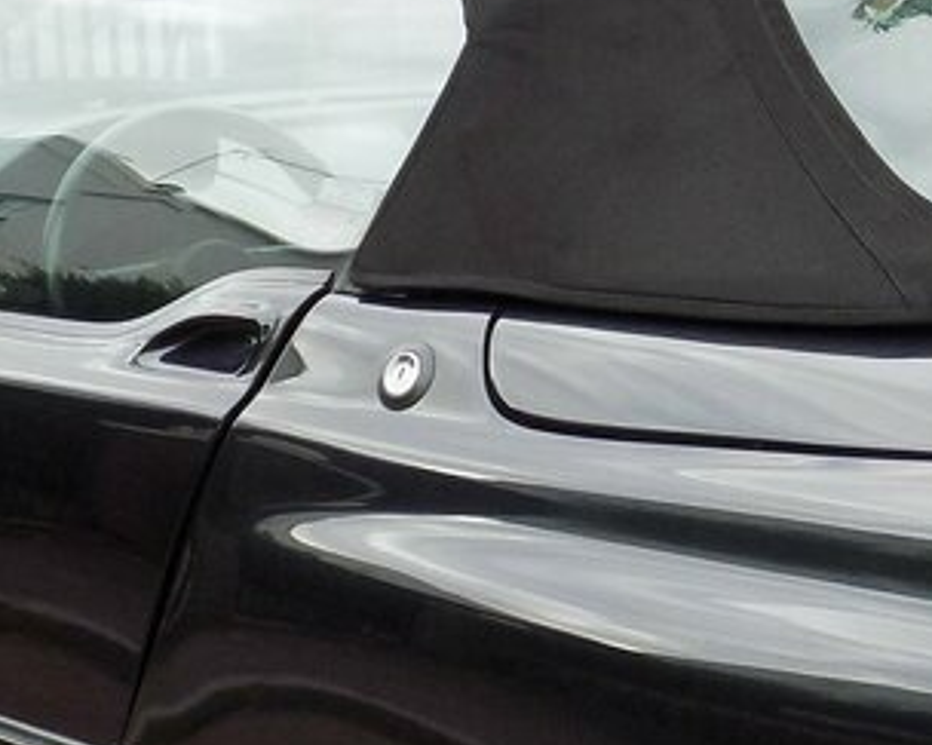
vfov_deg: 11.8
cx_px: 754
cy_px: 497
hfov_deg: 14.6
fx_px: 3612
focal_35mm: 131
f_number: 3.4
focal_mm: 6.1
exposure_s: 1/125
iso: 80
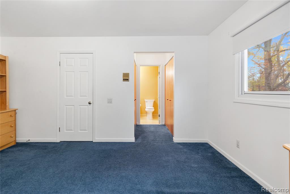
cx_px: 145
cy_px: 97
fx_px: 137
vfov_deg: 70.5
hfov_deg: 93.3
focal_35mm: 17
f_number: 9
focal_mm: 17
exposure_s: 1/2
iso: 320
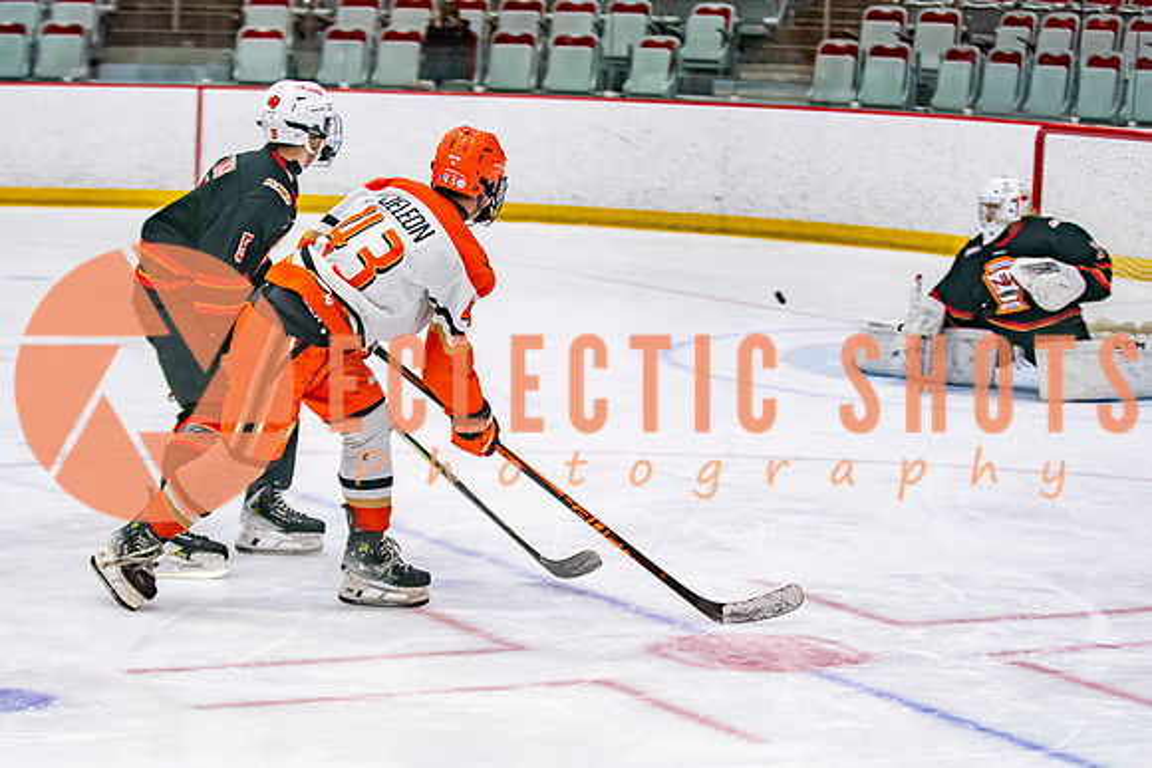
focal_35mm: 106
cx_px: 491
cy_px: 495
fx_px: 3401
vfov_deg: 12.9
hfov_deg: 19.2
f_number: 2.8
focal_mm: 70
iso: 640
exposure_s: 1/640
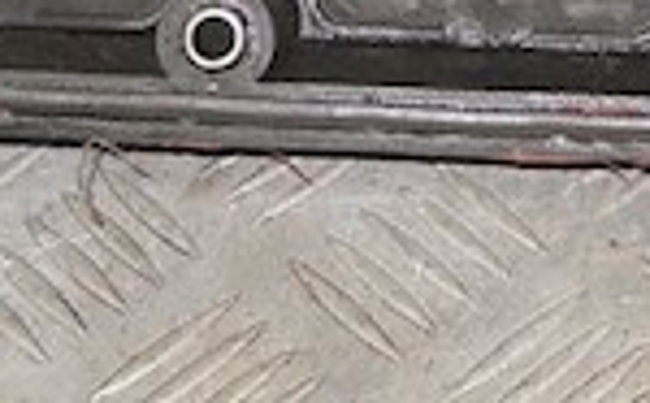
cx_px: 706
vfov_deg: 6.7
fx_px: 3288
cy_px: -542
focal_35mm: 186
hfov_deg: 11.1
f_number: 3.1
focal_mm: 6.72
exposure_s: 1/30
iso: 100
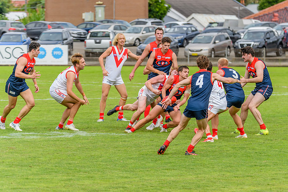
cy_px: 87
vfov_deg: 5.1
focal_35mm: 269
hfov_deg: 7.7
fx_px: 2150
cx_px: 172
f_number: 8
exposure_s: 1/1600
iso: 800
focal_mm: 220
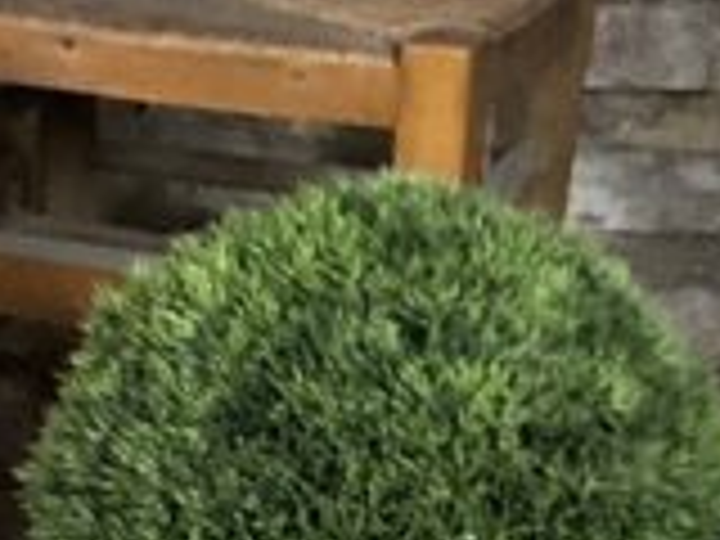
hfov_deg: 5.7
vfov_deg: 4.5
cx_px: -1026
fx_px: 6926
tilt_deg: -18.0
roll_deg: +0.4
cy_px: 212
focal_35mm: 333
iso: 160
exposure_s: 1/17
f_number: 2.4
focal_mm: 6
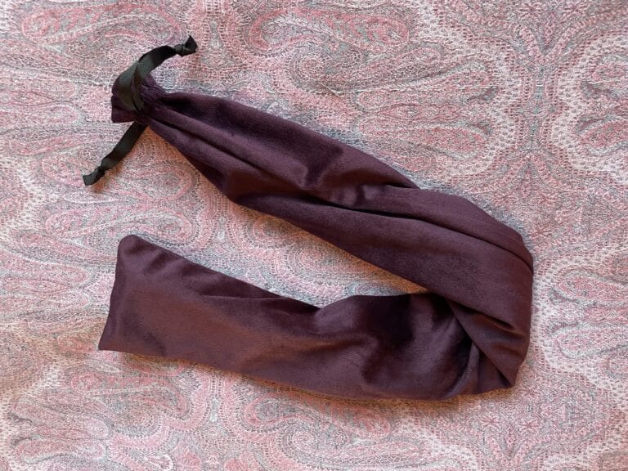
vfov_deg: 53.1
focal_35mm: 26
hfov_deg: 67.3
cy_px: 236
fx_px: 472
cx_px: 314
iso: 400
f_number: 1.6
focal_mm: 4.2
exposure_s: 1/50
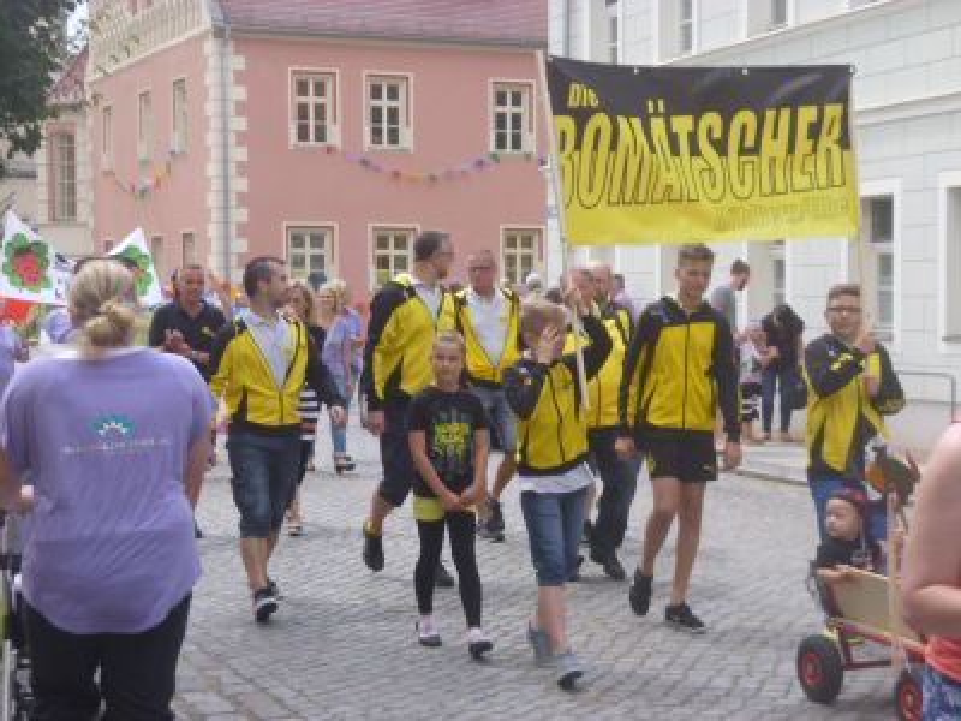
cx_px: 480
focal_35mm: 69
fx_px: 1916
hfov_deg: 28.2
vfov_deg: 21.3
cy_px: 360
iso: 100
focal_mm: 12.3
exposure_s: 1/250
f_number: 4.5
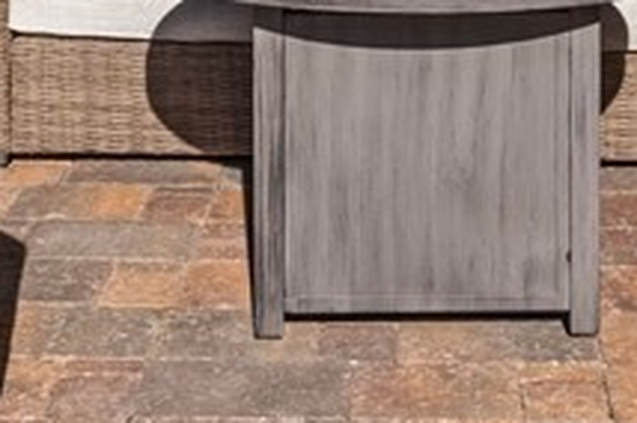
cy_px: -401
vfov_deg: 10.0
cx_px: 374
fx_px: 2244
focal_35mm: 127
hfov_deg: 16.1
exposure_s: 1/8000
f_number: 7.1
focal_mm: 25
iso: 400
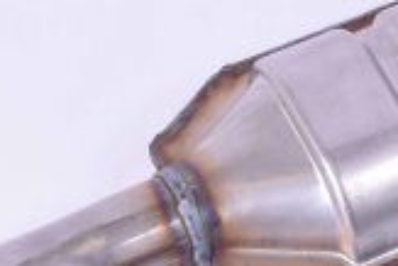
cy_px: 250
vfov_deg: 5.2
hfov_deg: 7.8
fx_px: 2921
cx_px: 405
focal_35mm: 264
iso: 400
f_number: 16
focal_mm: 48
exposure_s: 1/60
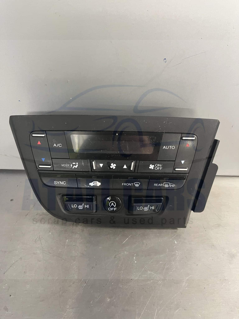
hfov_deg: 53.1
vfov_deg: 67.3
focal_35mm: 26
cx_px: 120
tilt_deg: -43.0
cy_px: 160
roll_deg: -1.3
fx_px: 239
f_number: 1.6
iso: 400
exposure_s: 1/33
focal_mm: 5.1
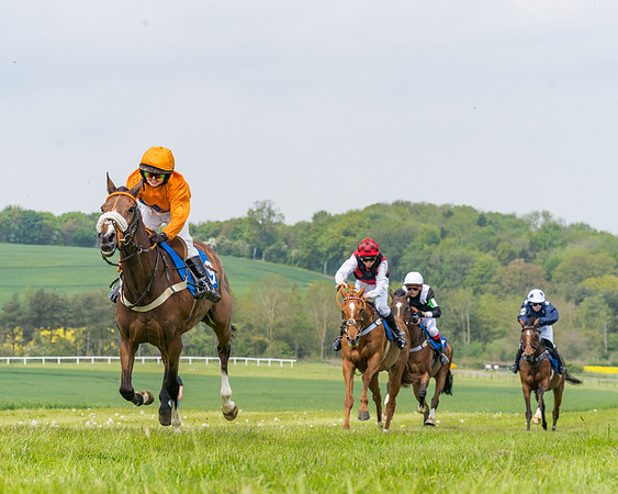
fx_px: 2780
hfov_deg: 12.7
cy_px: 247
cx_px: 280
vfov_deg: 10.2
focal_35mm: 152
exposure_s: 1/2000
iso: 400
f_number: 9
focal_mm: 135
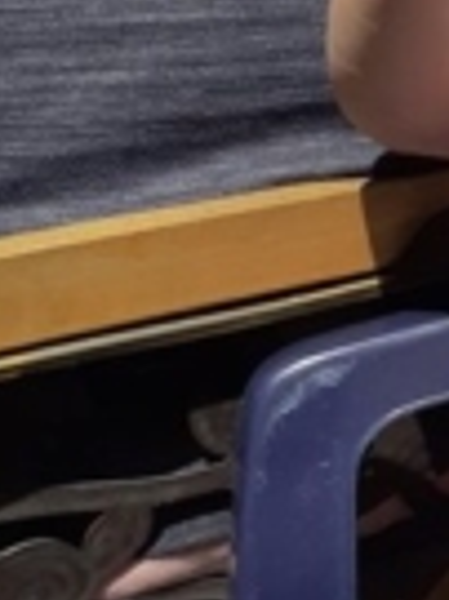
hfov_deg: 14.6
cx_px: 618
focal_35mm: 96
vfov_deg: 20.3
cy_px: 173
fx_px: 1663
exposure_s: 1/2899
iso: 40
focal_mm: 3.6
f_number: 1.9
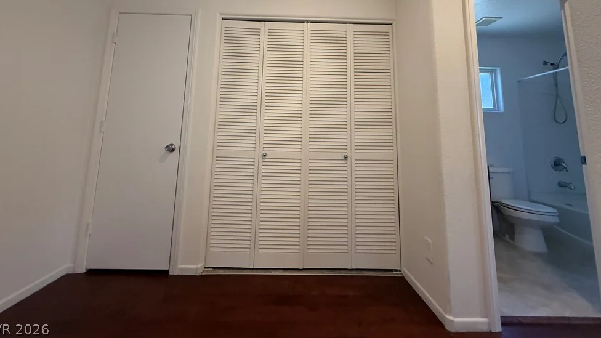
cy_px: 103
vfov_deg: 64.7
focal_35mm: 16
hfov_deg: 99.4
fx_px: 255
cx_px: 297
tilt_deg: +8.7
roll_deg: -1.7
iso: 320
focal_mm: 2.22
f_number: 2.2
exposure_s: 1/120
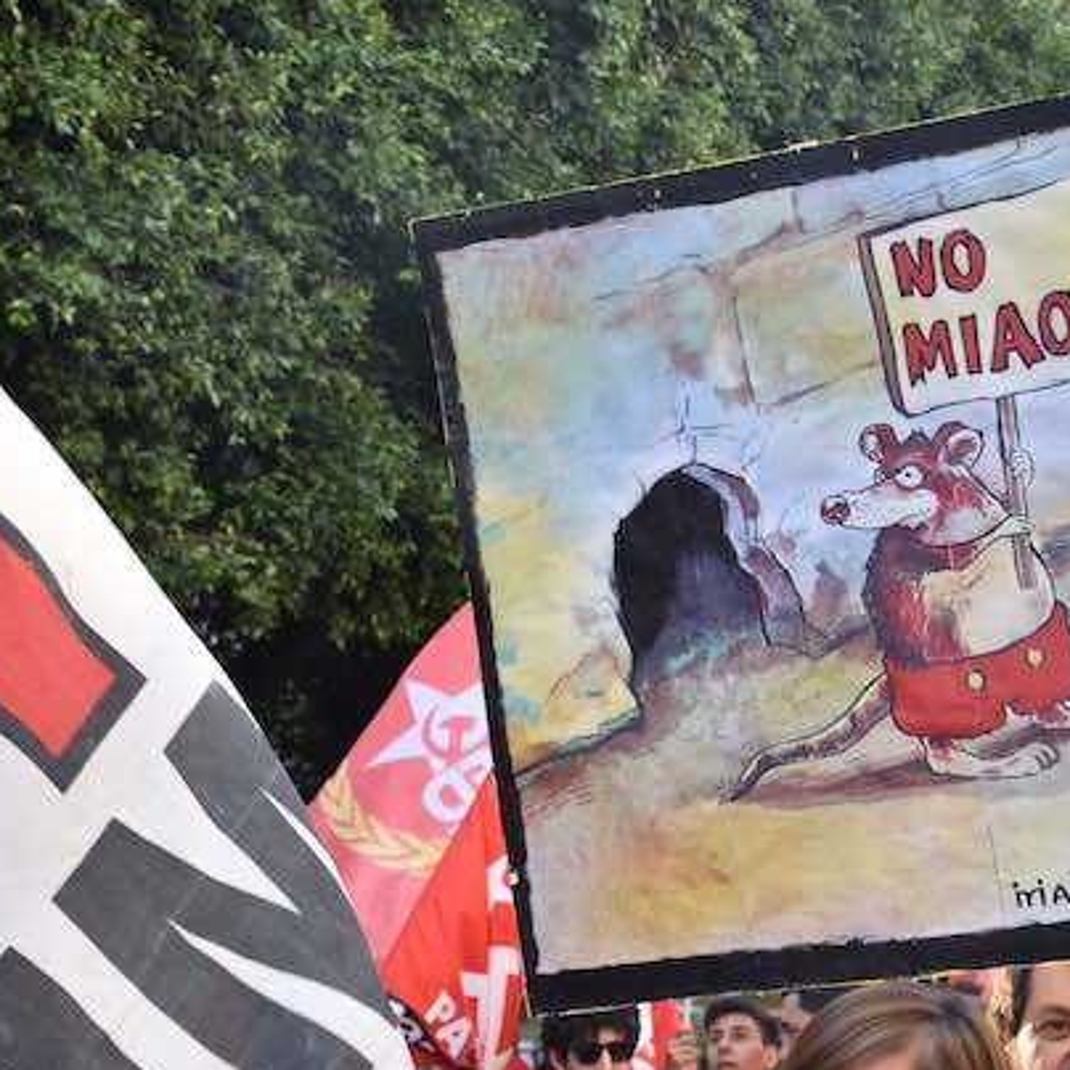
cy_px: 642
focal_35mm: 96
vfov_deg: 18.1
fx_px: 3357
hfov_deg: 18.0
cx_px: 781
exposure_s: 1/160
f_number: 7.1
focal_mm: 38
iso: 400
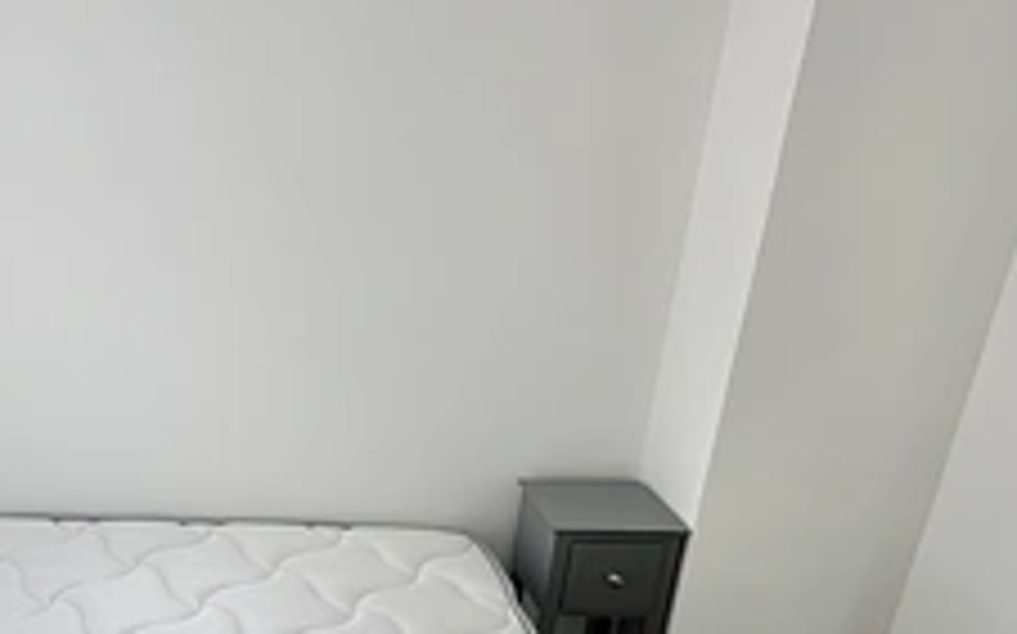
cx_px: 187
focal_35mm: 35
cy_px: 508
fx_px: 970
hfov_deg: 51.5
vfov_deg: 35.1
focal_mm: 2.22
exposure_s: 1/180
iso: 40
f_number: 2.2
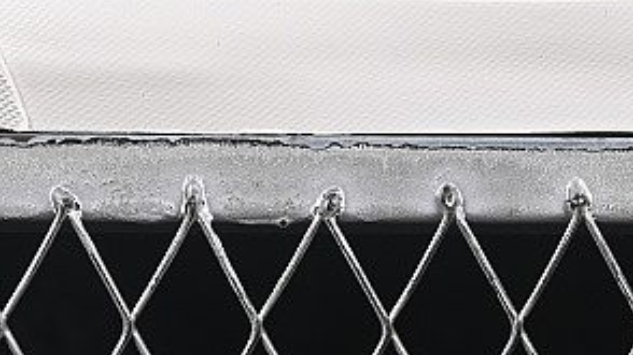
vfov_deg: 4.1
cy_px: -344
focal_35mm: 289
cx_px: 370
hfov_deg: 7.5
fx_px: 4848
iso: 160
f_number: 7.1
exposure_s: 1/80
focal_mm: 50
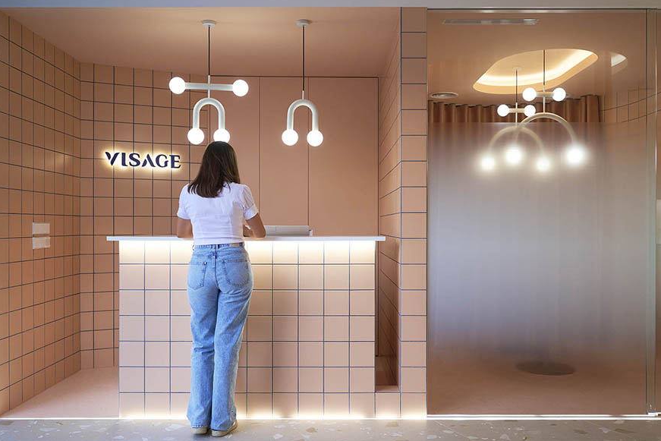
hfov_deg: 60.3
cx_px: 338
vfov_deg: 42.3
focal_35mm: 31
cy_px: 222
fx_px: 569
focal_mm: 30
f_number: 5
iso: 320
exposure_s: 1/100
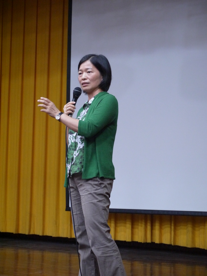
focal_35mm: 84
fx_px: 670
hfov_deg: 17.6
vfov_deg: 23.3
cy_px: 138
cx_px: 104
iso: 1600
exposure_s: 1/30
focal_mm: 42
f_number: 5.6
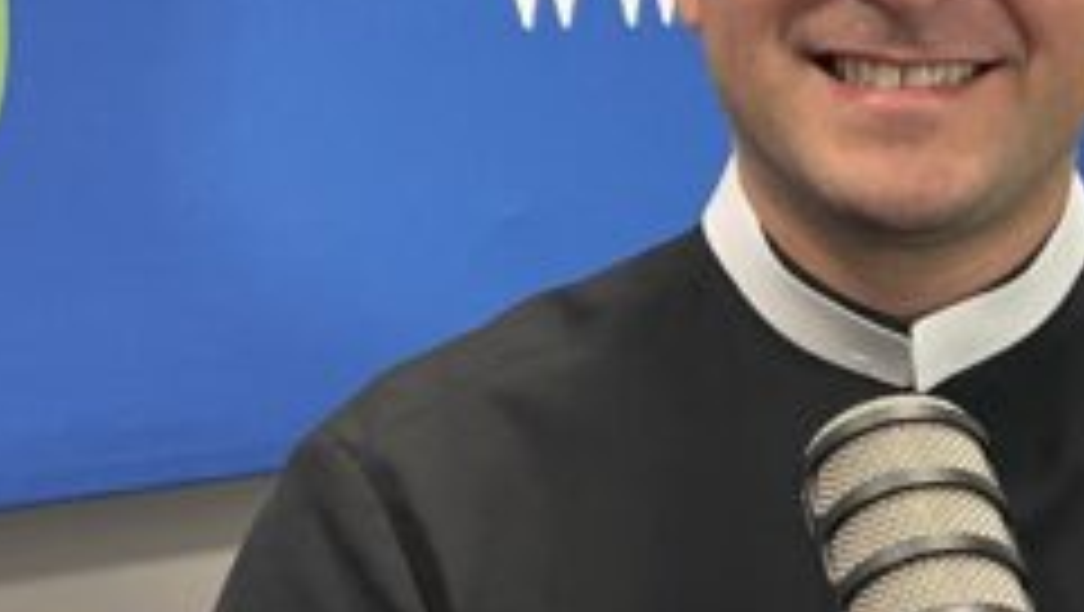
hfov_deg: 23.0
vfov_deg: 13.8
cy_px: 371
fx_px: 2531
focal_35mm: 88
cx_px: 1147
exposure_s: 1/50
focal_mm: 4.2
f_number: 1.6
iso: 125
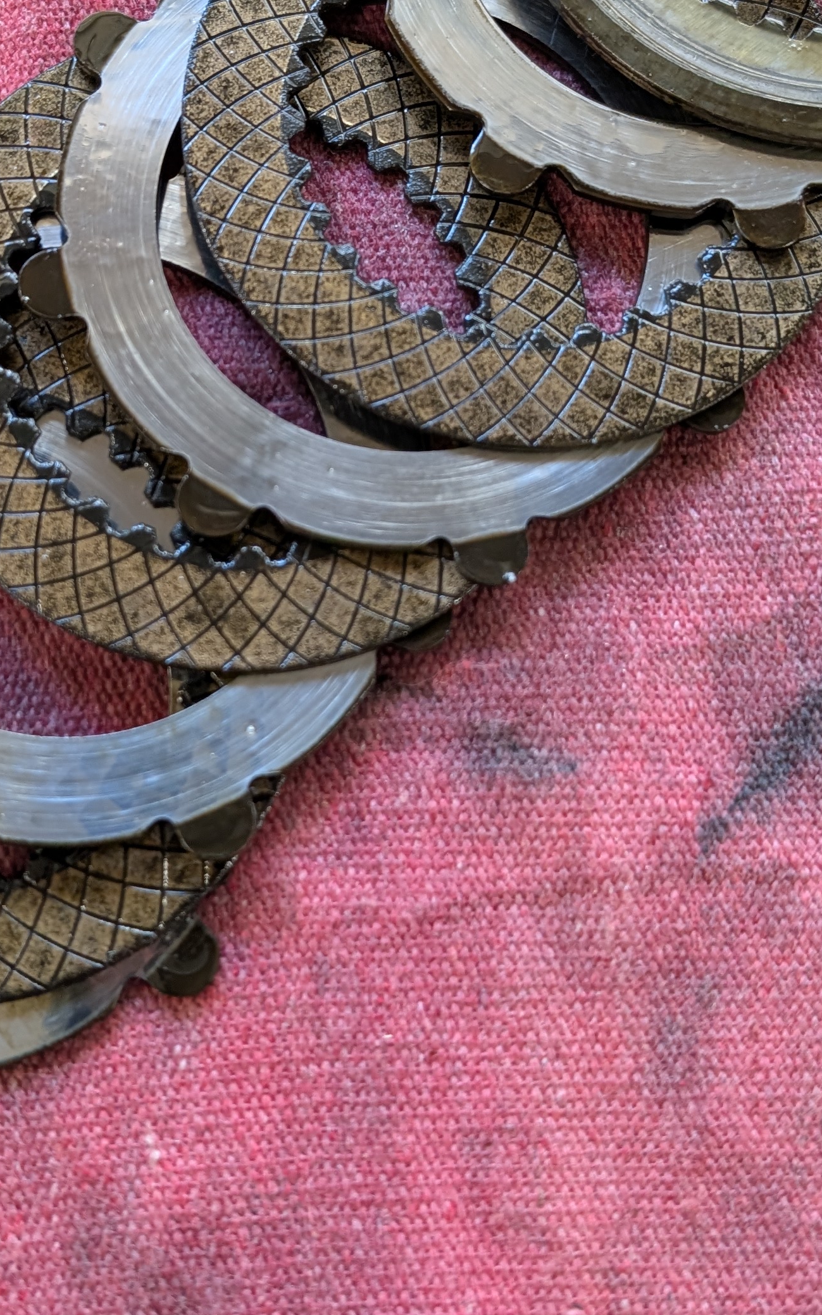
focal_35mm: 50
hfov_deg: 25.8
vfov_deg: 39.8
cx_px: 331
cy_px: 430
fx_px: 1793
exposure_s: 1/60
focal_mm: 6.9
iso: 233
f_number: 1.68
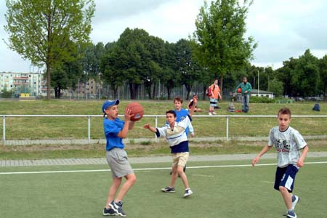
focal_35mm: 54
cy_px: 109
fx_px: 490
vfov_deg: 25.1
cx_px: 164
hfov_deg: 36.9
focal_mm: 36
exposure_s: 1/250
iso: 400
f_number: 8
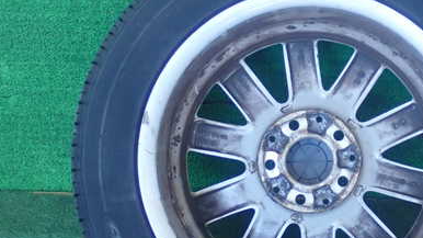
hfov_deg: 25.3
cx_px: 321
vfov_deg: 14.5
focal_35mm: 83
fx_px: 931
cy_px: 158
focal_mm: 8.99
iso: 500
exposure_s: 1/50
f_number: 3.2
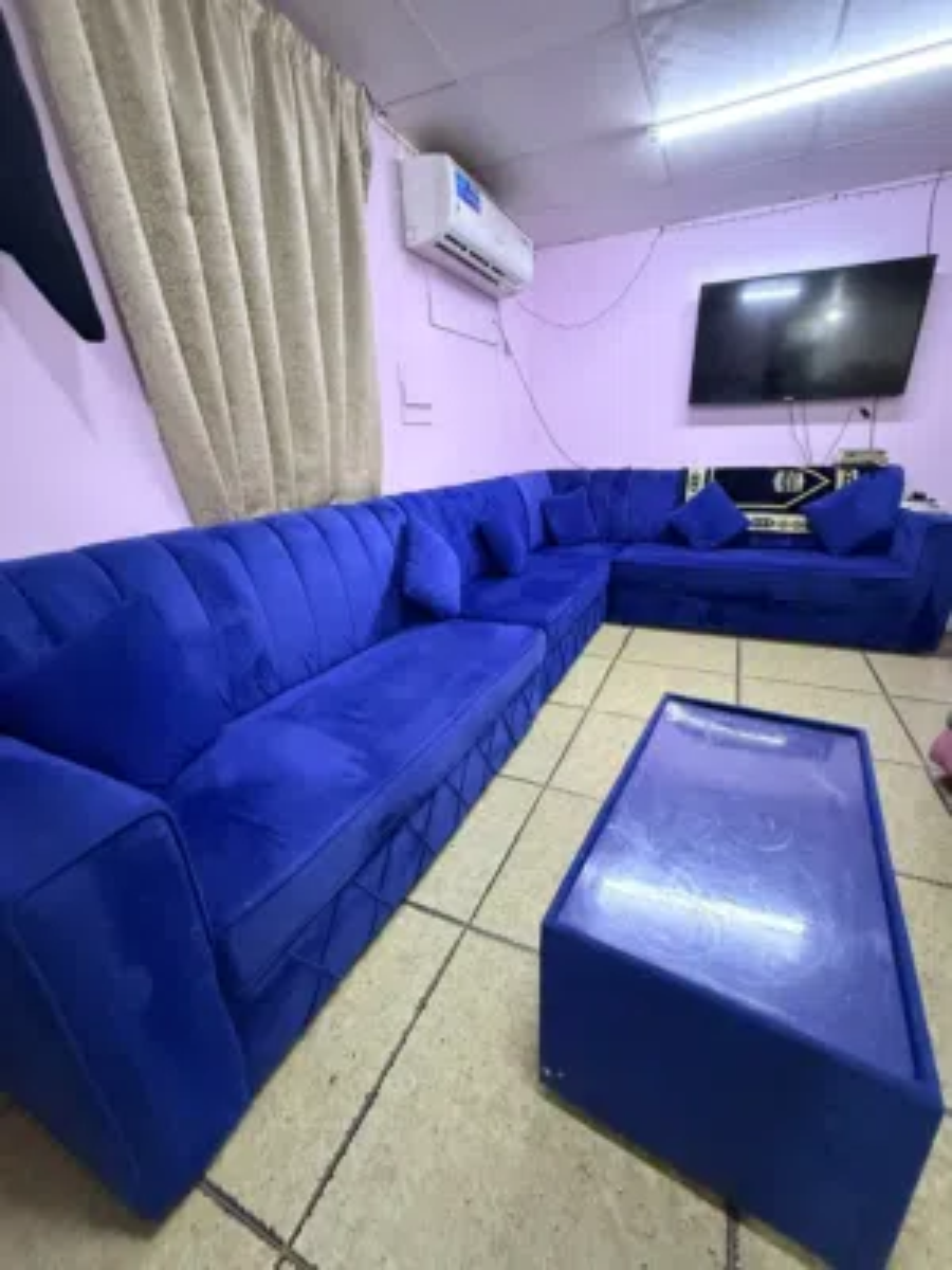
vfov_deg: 102.1
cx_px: 476
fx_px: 513
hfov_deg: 85.7
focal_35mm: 14
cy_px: 635
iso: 1000
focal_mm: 2.22
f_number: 2.2
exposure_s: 1/50
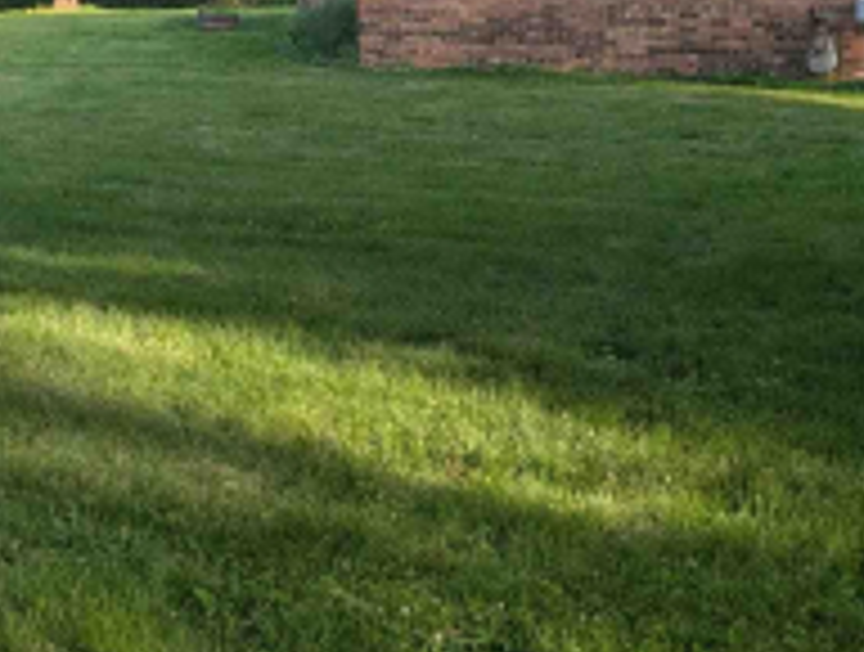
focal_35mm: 83
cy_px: 81
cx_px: 284
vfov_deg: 17.6
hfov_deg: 23.4
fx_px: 2077
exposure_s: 1/381
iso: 22
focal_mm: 6.9
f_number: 1.68
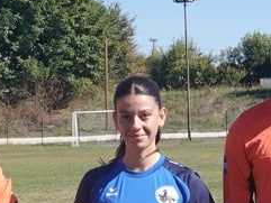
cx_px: 191
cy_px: 306
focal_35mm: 139
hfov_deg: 14.2
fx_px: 1089
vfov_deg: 10.3
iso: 125
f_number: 4
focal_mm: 11.5
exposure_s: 1/125
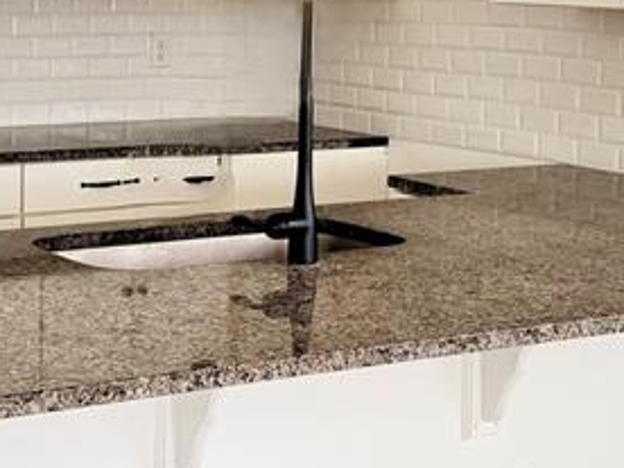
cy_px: 113
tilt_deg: -6.5
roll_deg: -1.0
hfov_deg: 21.7
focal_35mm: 89
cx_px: 118
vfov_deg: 16.5
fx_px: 1604
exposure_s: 1/73
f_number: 1.78
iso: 200
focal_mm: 6.76
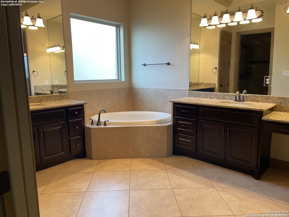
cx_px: 144
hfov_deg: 67.3
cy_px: 108
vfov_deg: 53.1
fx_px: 217
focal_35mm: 26
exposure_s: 1/60
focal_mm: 4.2
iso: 80
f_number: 1.6
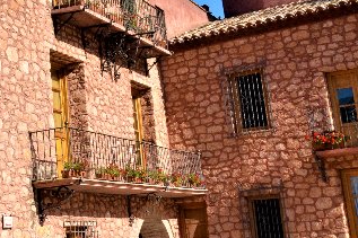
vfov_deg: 19.8
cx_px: -84
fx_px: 676
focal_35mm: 68
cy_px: 55
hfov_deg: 26.1
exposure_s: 1/1000
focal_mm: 18
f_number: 16
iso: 2000
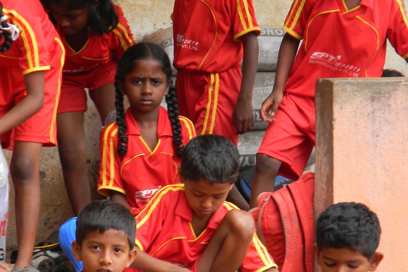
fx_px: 4454
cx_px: 135
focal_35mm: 393
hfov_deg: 5.2
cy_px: 164
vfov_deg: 3.5
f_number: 5.4
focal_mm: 41
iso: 80
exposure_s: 1/68.4
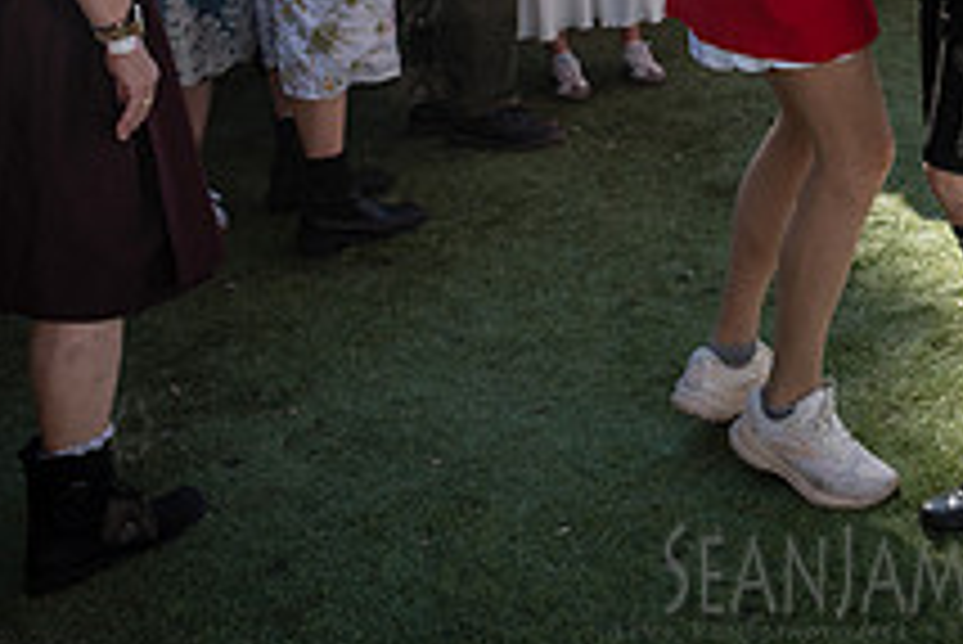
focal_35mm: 65
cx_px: 999
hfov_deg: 28.7
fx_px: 1740
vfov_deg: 19.4
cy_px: -191
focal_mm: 24
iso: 250
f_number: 4
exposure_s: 1/1250
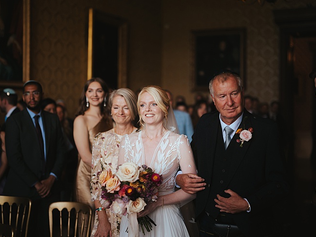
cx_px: 147
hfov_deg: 34.9
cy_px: 119
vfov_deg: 26.6
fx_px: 502
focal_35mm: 55
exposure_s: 1/2500
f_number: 1.2
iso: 640
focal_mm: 50
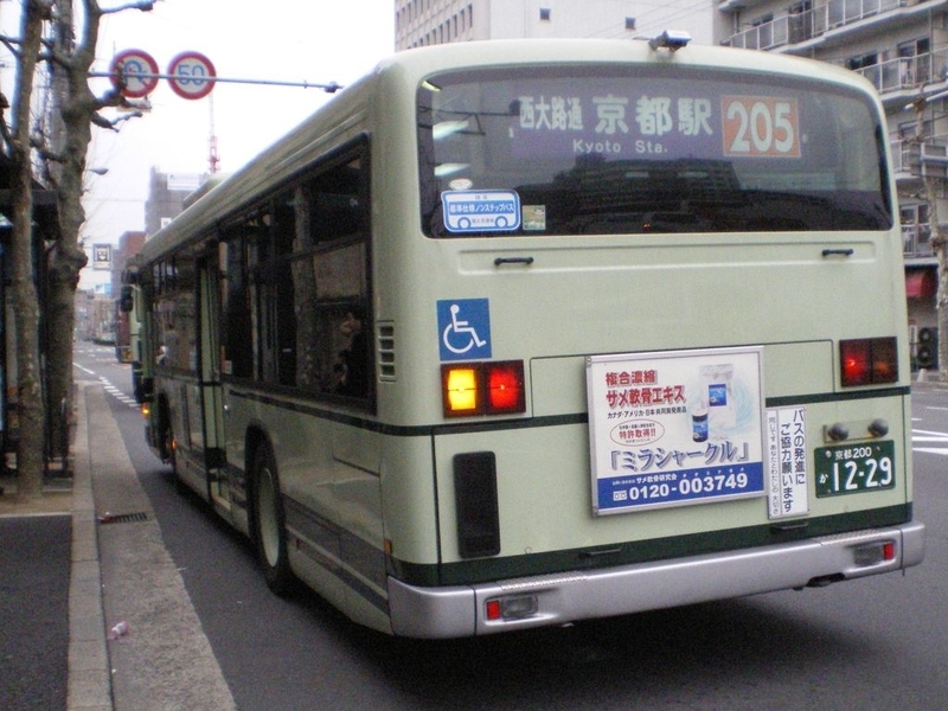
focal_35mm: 38
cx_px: 474
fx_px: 1041
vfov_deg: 37.7
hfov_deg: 49.0
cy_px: 356
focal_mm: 6.3
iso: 800
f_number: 4.6
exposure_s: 1/320
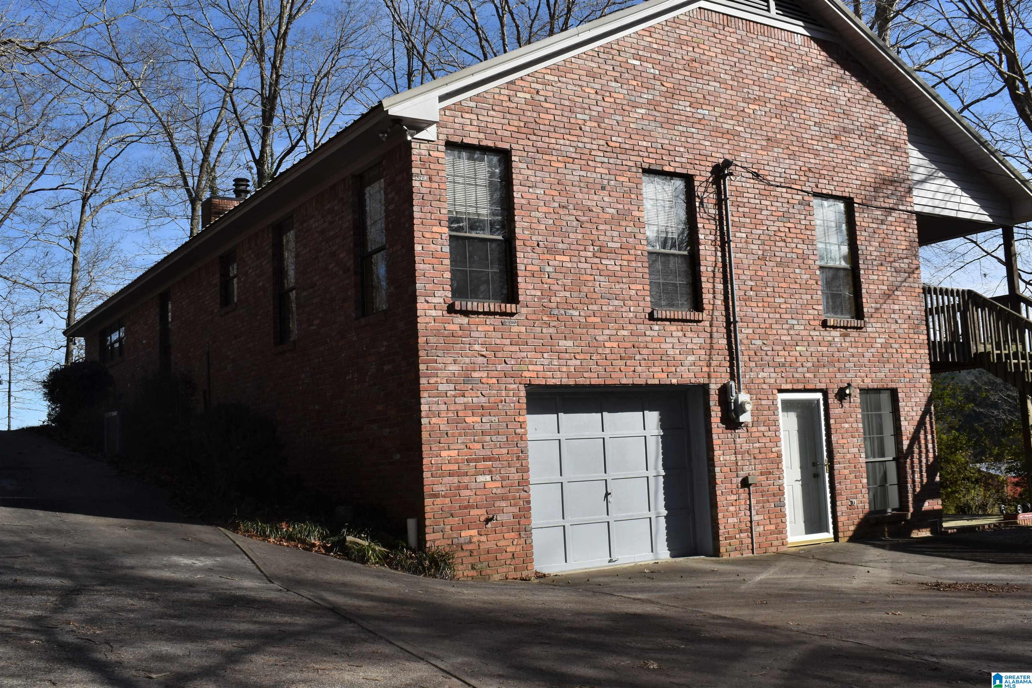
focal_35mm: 36
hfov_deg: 53.1
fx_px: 1032
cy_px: 344
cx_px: 516
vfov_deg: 36.9
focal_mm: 24
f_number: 13
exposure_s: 1/200
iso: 100
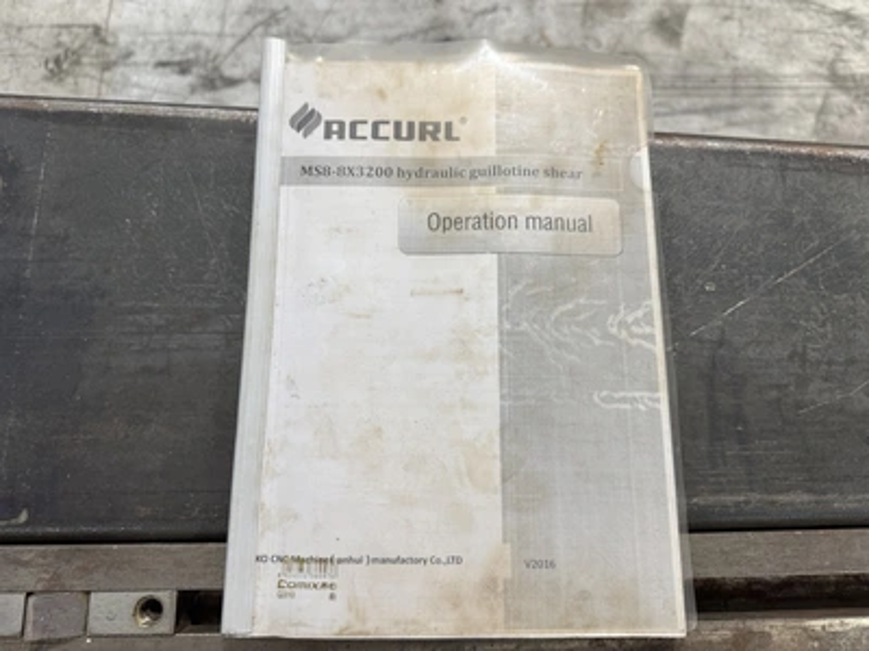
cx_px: 434
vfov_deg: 56.8
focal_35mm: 24
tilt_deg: -75.9
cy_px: 326
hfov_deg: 71.6
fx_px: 602
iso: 125
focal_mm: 6.76
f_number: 1.78
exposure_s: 1/120
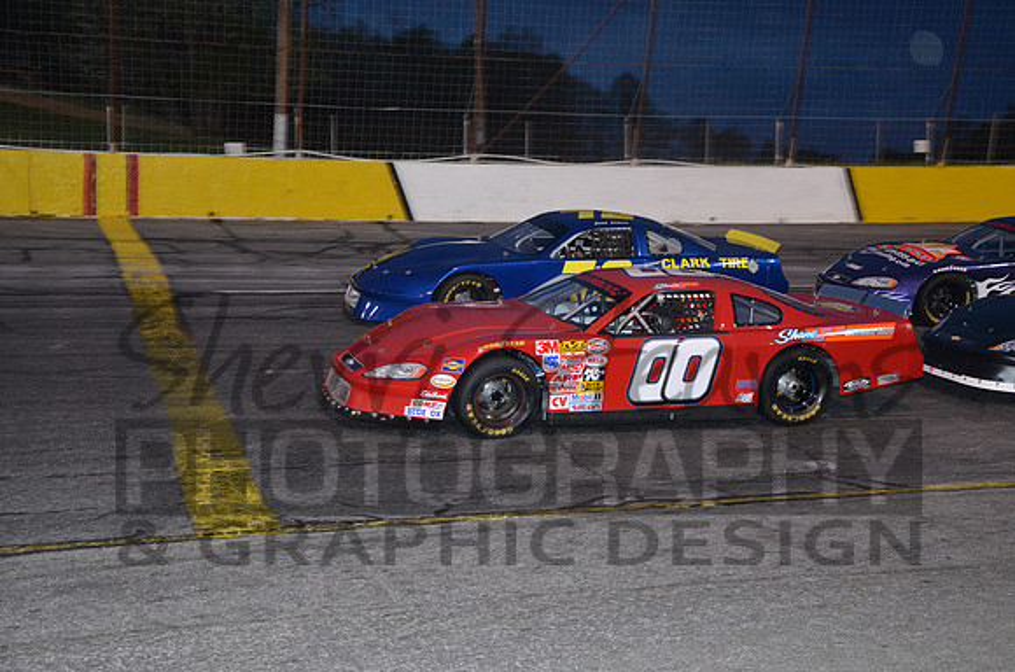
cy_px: 336
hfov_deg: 39.0
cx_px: 508
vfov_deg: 26.4
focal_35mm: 51
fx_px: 1435
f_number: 4.2
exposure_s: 1/200
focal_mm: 34
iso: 1000
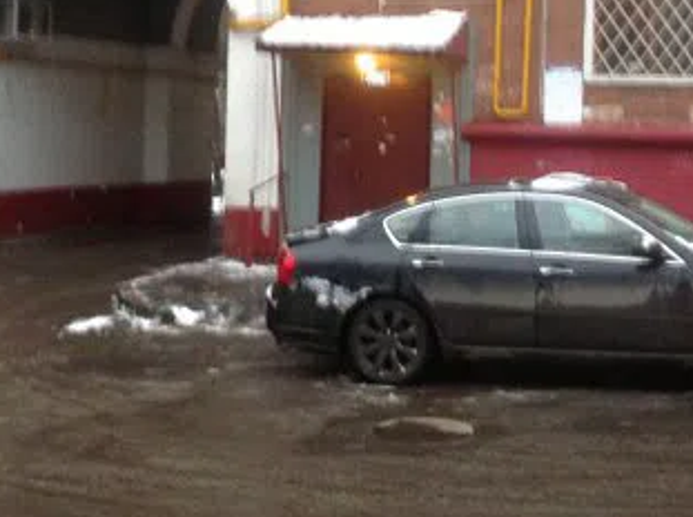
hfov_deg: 27.1
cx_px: 390
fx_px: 1439
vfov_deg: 19.9
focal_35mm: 72
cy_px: 40
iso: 250
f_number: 2.4
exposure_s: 1/15
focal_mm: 4.28
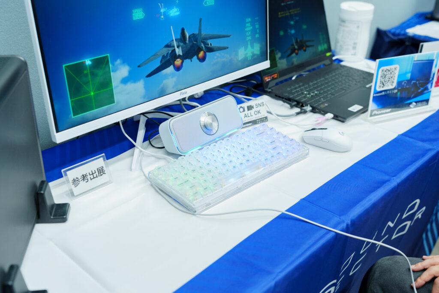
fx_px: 476
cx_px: 220
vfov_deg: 34.2
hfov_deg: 49.5
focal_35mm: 39
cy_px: 146
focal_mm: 39
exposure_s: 1/125
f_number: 4
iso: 800
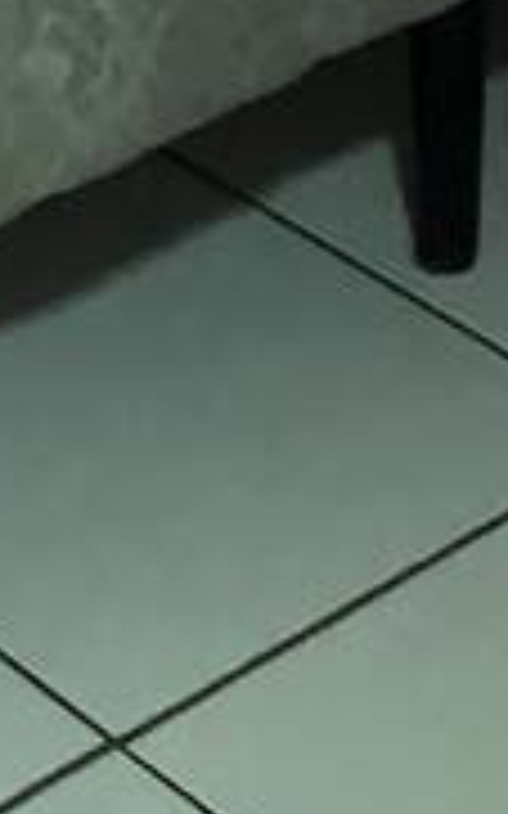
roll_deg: +4.1
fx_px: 3924
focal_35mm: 177
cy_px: -1525
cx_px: -827
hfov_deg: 6.9
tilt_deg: -7.5
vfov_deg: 9.6
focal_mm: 3.99
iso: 64
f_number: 1.8
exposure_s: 1/15
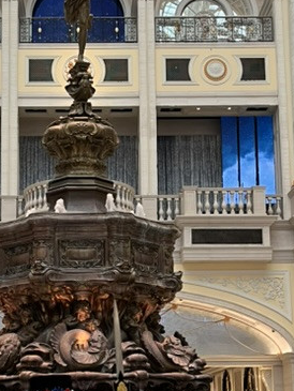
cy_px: 269
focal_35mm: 73
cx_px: 83
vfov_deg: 26.5
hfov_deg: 20.1
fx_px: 826
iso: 80
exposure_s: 1/50
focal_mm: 5.1
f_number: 1.6
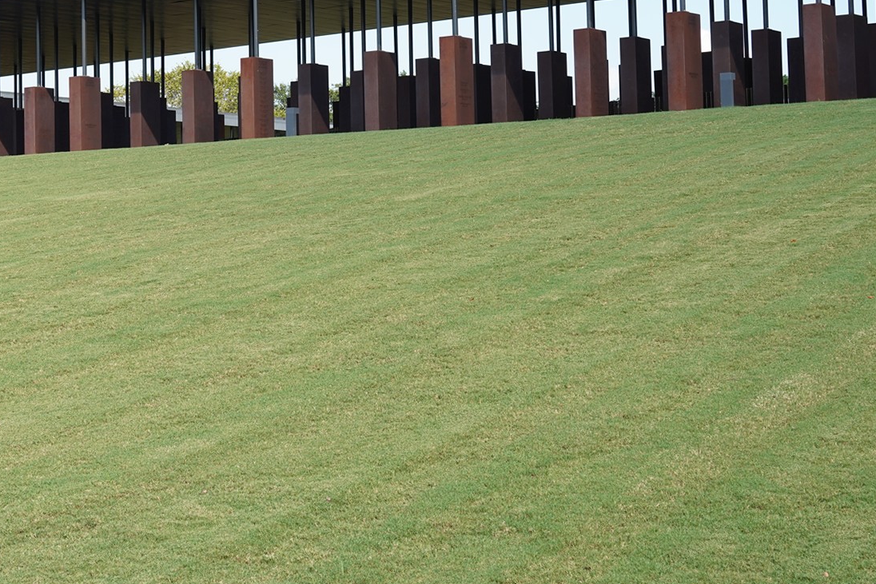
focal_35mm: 73
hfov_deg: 27.6
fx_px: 1776
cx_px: 346
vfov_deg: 18.5
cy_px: 131
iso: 400
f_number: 9
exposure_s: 1/100
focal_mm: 40
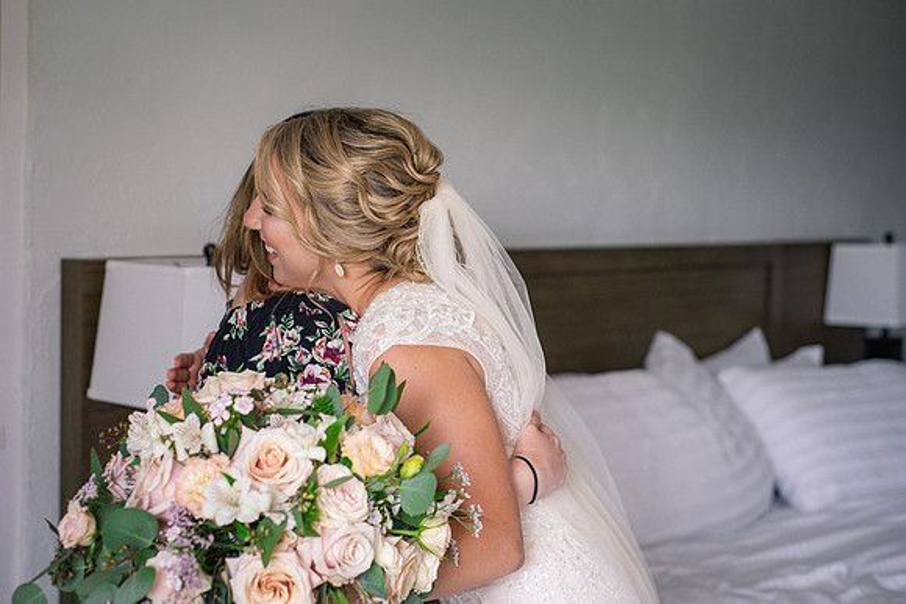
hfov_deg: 35.8
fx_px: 1403
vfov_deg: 24.3
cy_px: 267
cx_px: 420
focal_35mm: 56
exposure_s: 1/250
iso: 640
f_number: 2.8
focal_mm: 50
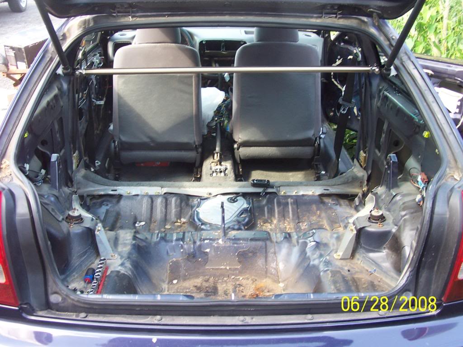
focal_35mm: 48
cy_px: 174
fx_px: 642
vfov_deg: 30.3
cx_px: 232
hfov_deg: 39.7
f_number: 3.2
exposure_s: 1/30
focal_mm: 8
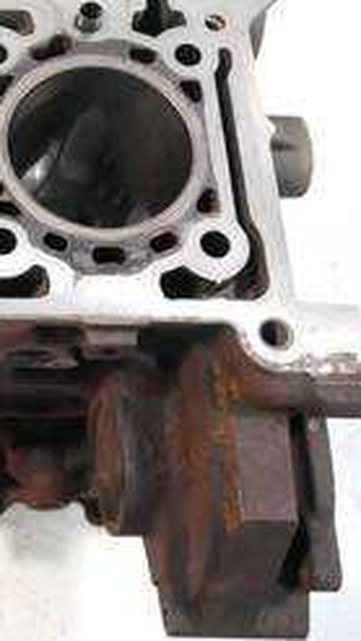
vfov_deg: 37.4
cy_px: 210
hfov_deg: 19.3
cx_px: -171
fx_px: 936
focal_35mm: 55
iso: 3200
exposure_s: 1/125
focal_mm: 13
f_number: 3.5
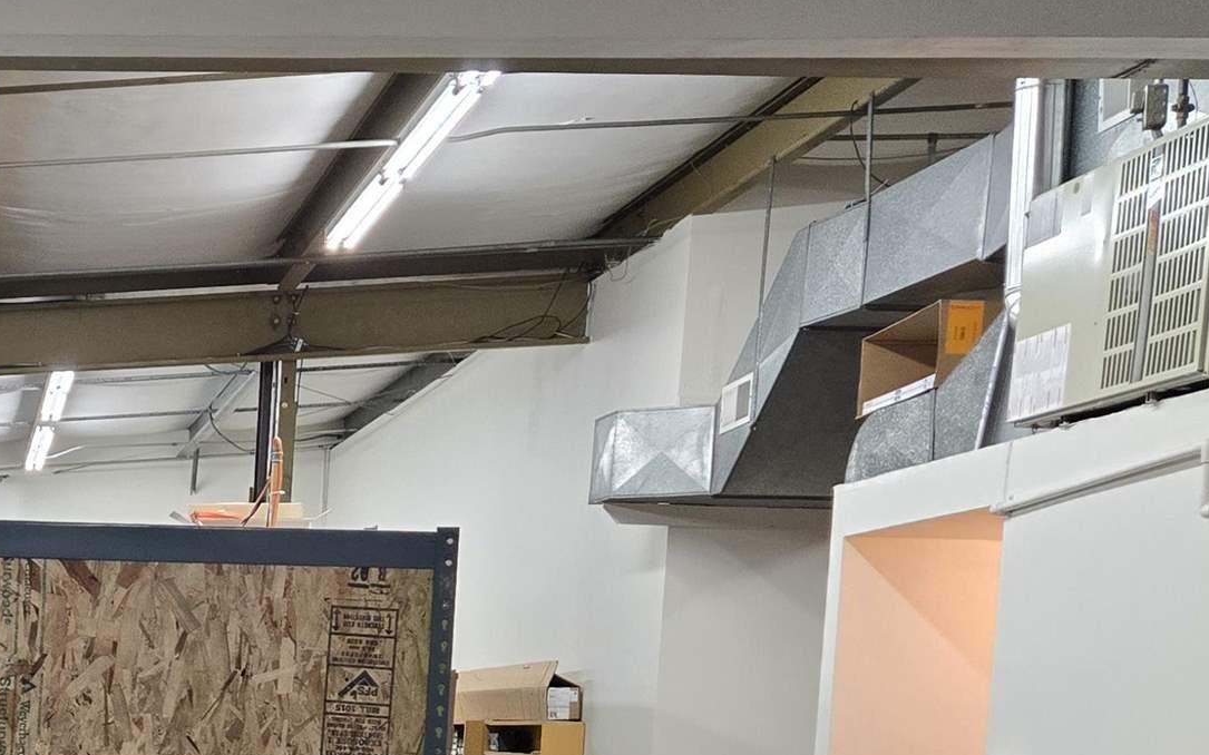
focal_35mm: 69
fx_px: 2273
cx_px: -189
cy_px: 932
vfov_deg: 17.8
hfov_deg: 26.8
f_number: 1.8
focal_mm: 5.4
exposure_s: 1/120
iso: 200
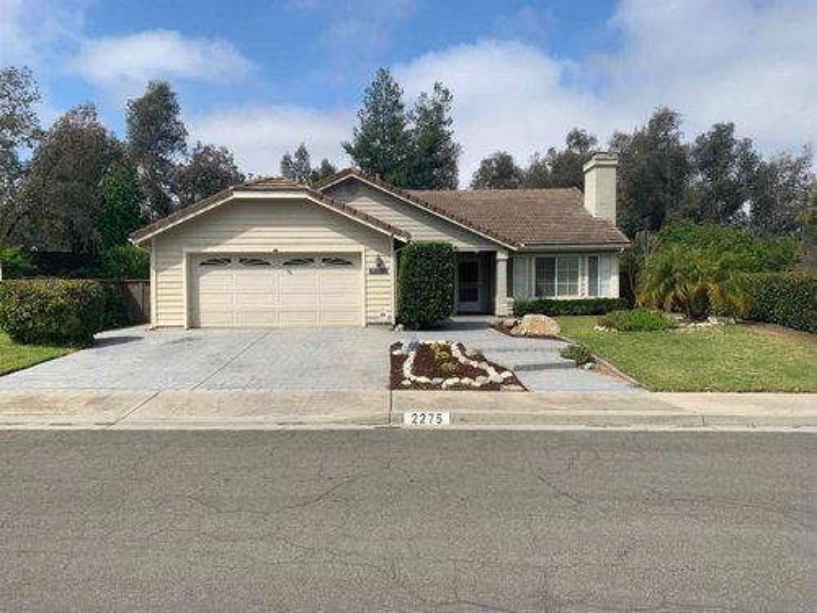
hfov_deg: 67.3
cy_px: 306
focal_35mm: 26
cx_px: 408
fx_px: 614
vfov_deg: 53.1
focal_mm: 4.25
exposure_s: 1/2994
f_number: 1.8
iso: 25
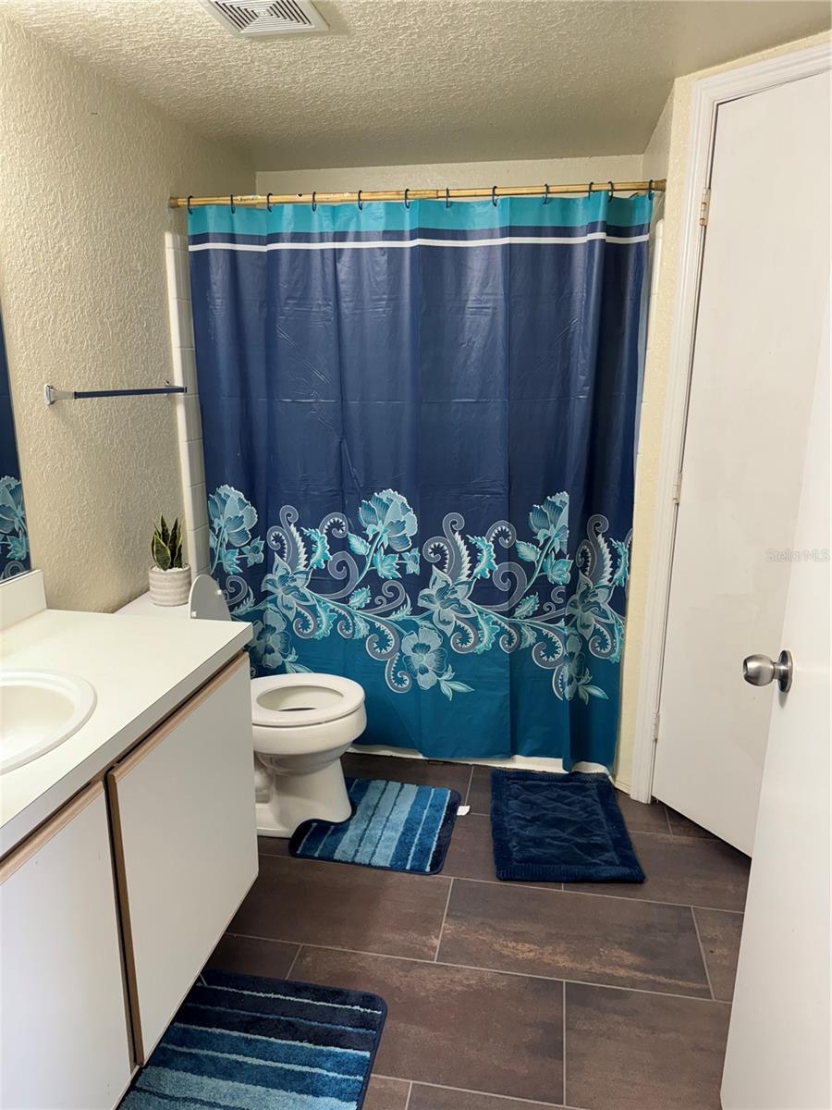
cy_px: 555
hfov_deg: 56.8
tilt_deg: -14.8
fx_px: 769
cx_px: 416
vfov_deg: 71.6
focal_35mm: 24
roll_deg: -0.6
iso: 125
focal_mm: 6.76
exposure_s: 1/120
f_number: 1.78
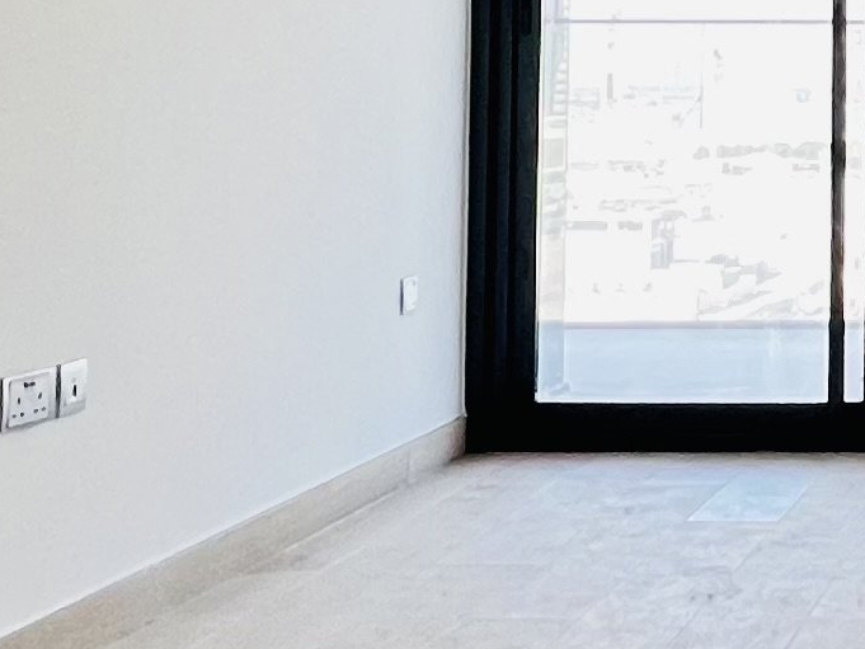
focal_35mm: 77
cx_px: 1233
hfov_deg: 21.8
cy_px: -19
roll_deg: -0.2
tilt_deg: +2.6
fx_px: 1924
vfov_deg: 18.6
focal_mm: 1.57
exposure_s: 1/62
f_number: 1.8
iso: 250
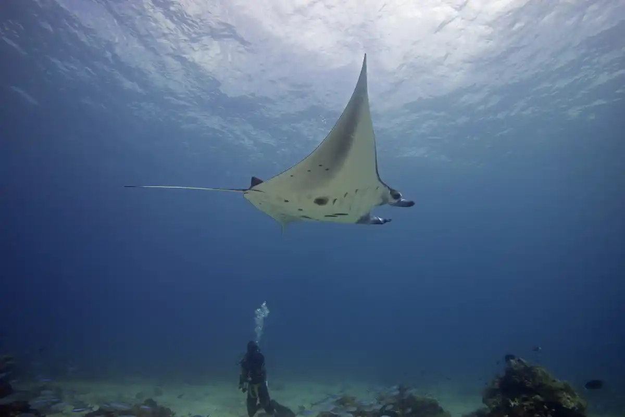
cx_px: 312
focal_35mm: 16
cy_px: 208
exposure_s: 1/160
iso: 400
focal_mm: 16
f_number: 11
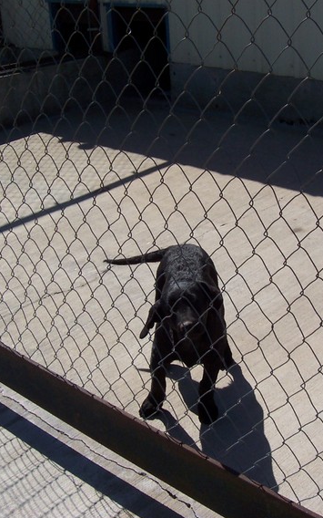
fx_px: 746
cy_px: 262
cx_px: 213
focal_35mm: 53
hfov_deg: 24.3
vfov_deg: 38.2
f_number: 5.6
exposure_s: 1/750
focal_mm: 5.6
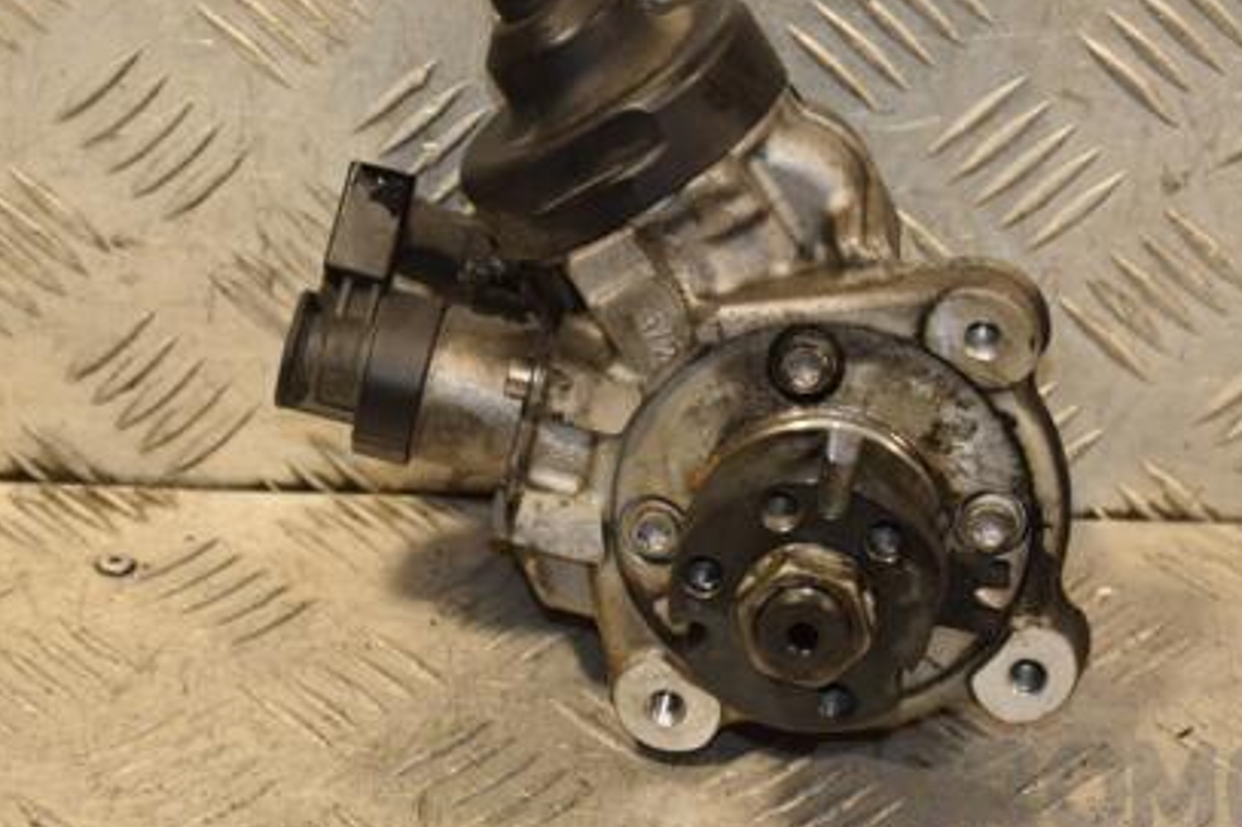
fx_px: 5035
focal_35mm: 146
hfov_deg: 14.1
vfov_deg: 9.4
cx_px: 757
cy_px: 381
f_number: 5.3
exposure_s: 1/125
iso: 800
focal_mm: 66
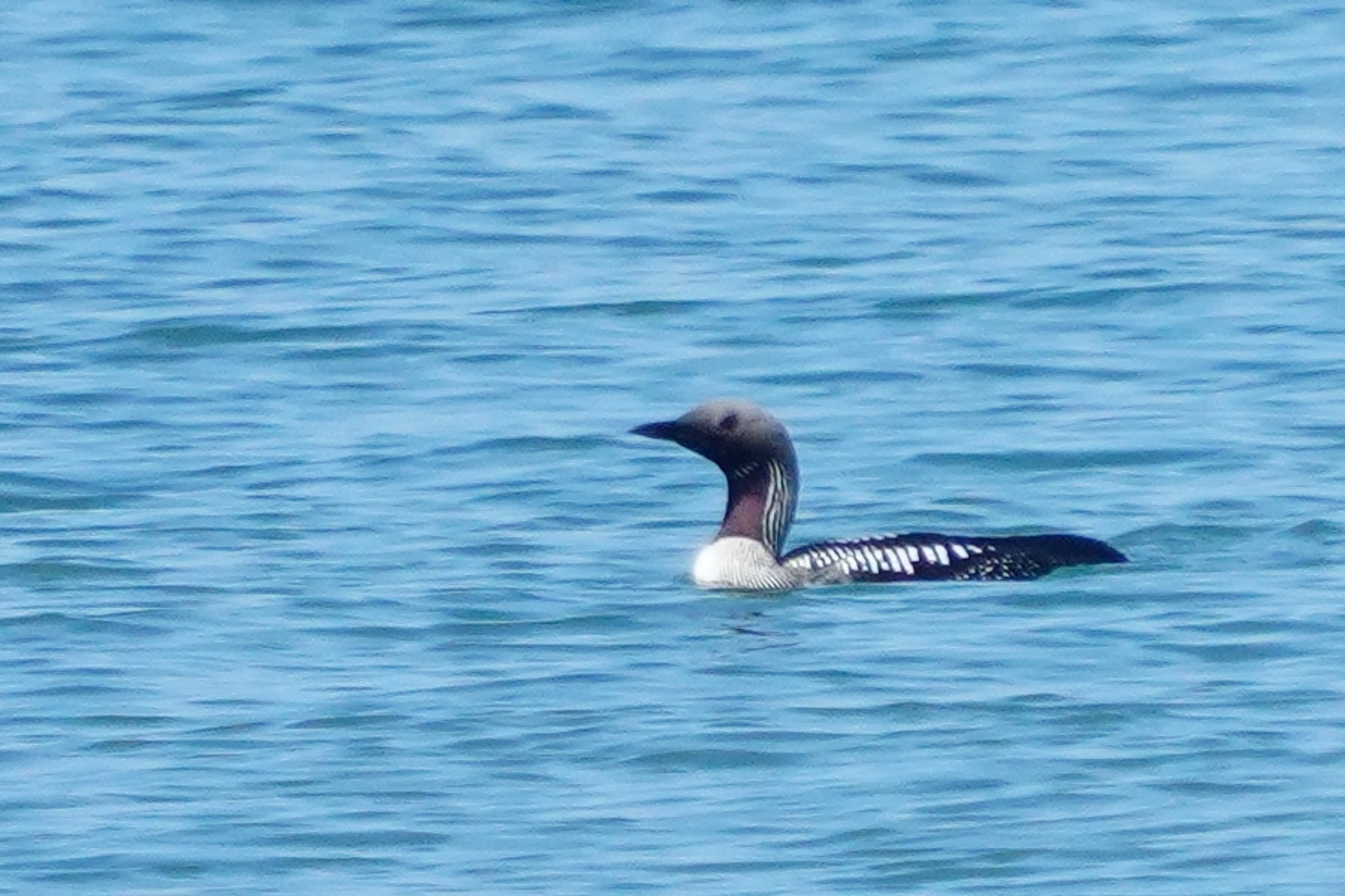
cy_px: 448
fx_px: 22415
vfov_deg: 2.3
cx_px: 672
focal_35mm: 600
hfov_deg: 3.4
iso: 640
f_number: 6.3
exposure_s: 1/2000
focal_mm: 600
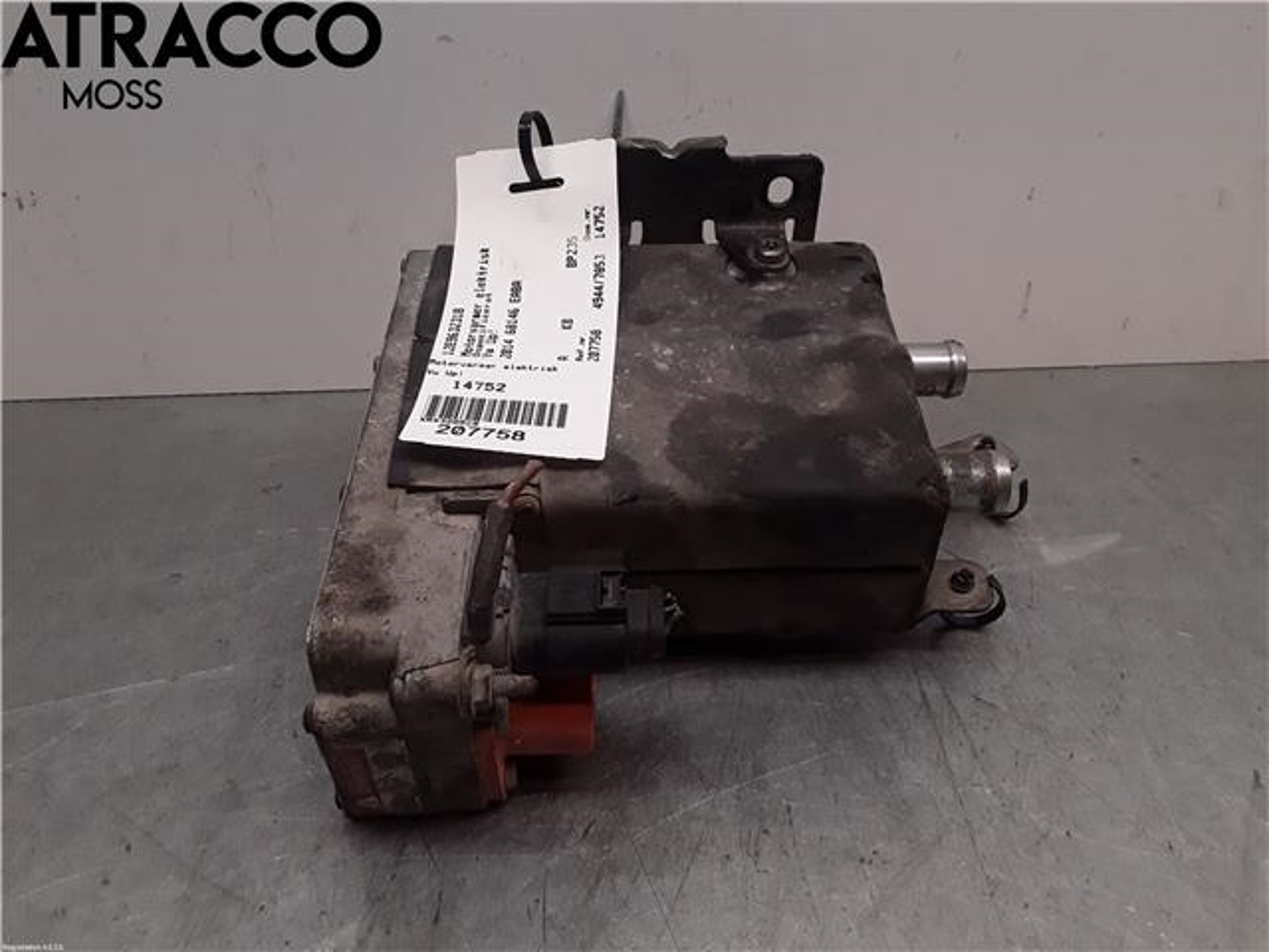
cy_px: 476
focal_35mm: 28
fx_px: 1026
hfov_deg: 63.4
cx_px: 634
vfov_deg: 49.7
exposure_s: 1/248
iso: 100
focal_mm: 2.91
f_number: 1.9
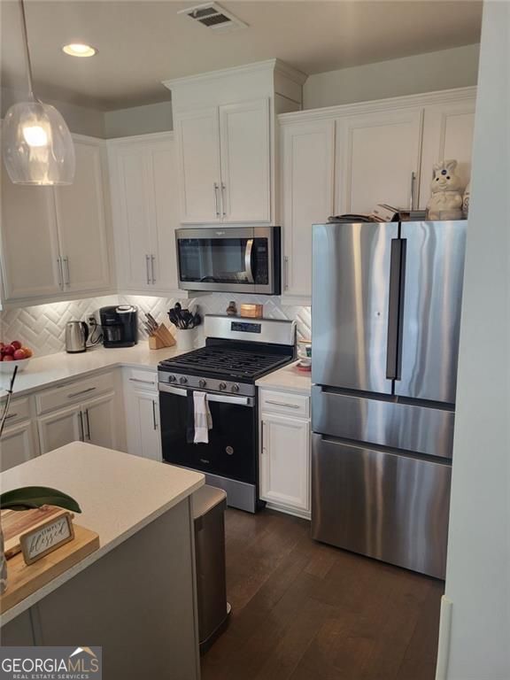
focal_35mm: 26
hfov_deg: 53.1
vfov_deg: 67.3
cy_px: 340
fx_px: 511
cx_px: 255
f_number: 1.8
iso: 160
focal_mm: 5.4
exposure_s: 1/120
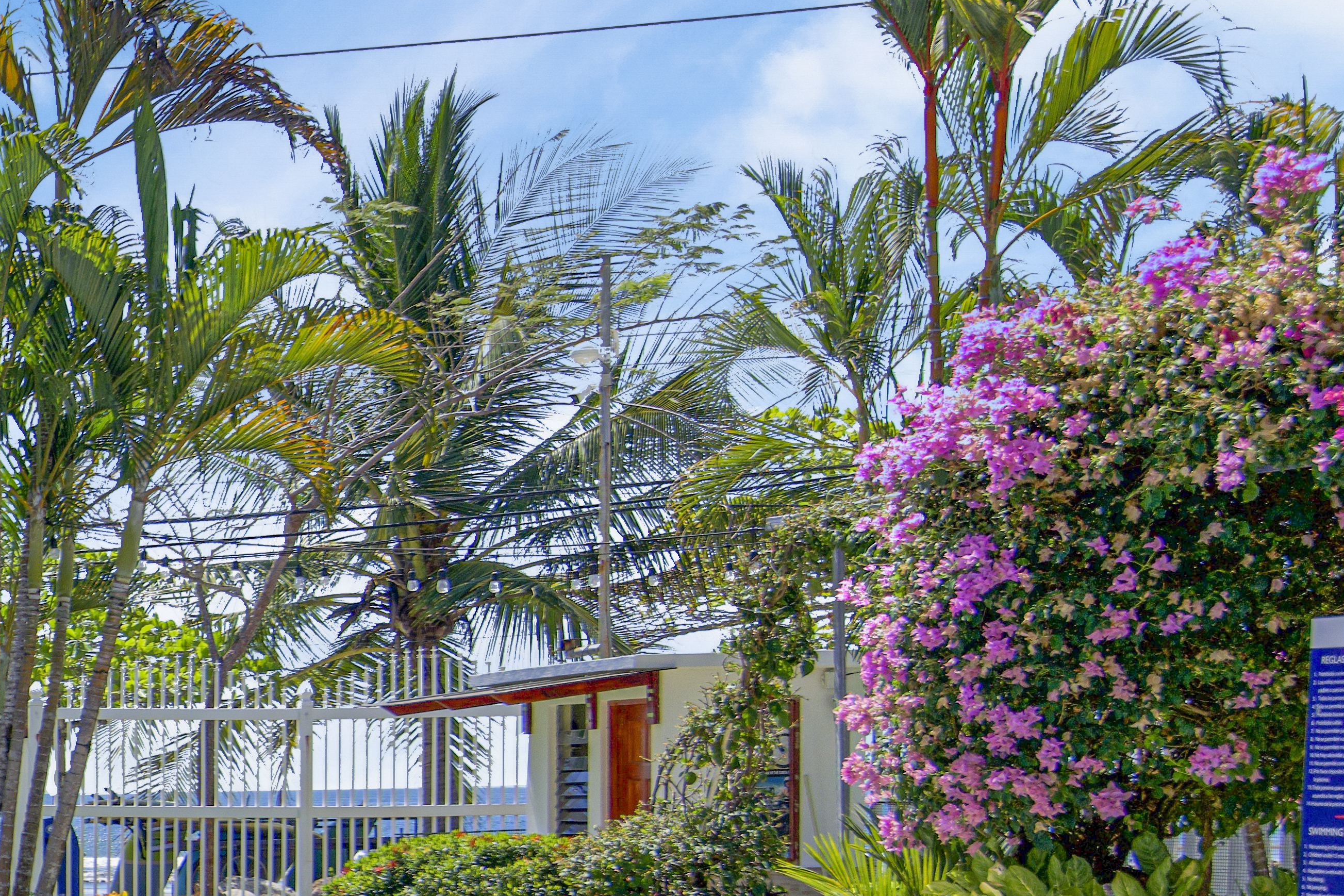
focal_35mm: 76
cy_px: 897
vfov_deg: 17.5
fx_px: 2837
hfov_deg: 21.8
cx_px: -713
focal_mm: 24
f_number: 7.1
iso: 100
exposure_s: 1/500
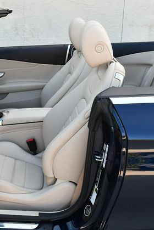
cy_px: 115
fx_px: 352
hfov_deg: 23.4
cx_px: -9
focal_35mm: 55
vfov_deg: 36.2
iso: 400
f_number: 5
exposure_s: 1/250
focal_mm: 18
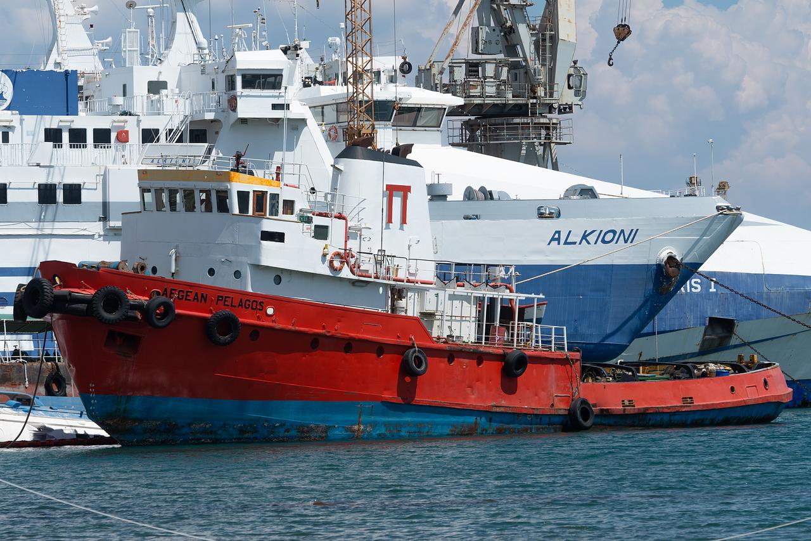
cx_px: 408
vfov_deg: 6.0
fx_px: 5115
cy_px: 280
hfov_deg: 9.1
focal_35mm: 227
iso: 100
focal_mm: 145
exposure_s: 1/800
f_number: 9
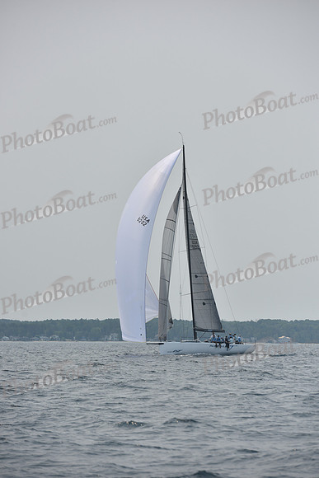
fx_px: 2258
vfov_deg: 12.1
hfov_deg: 8.1
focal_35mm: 170
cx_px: 160
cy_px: 239
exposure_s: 1/3200
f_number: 5.6
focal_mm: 170
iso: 250
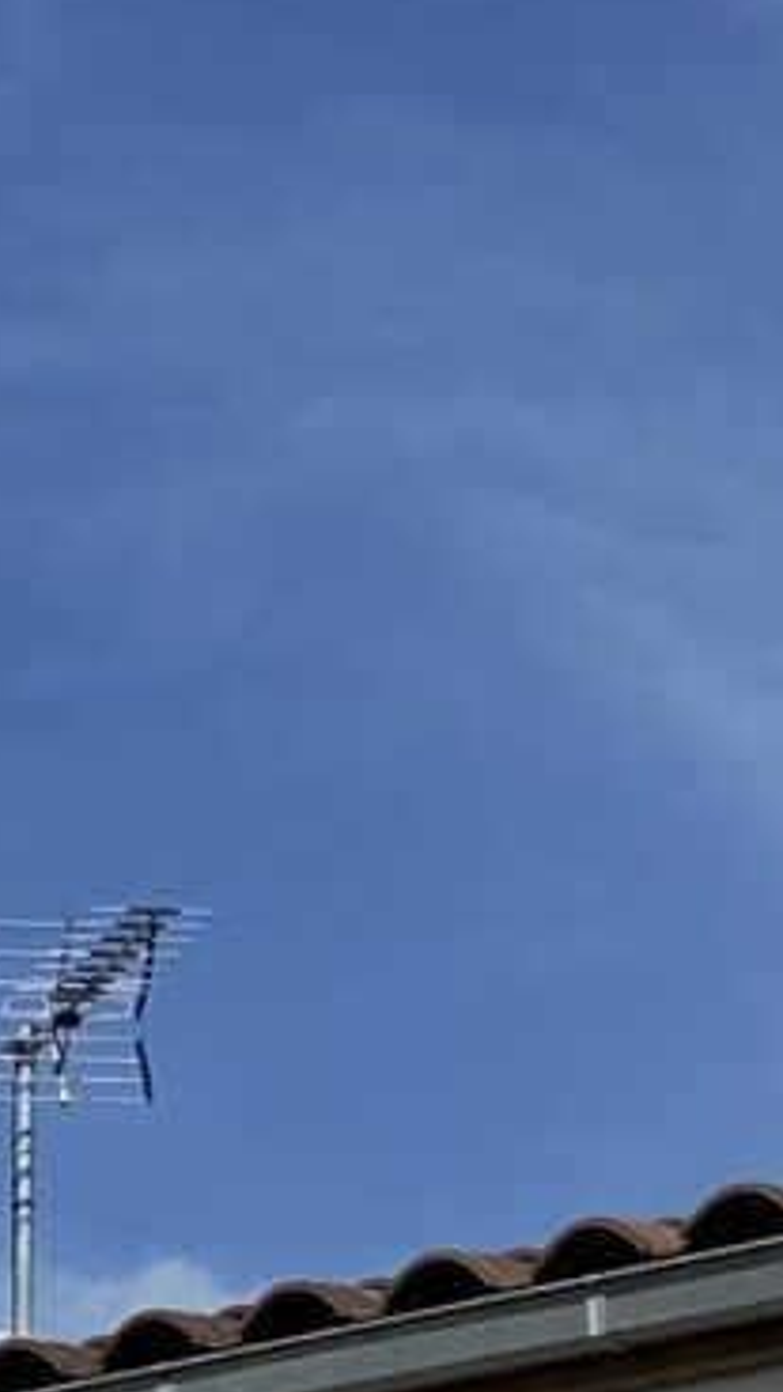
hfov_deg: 5.6
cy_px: 2879
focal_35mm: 182
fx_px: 6718
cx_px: -2512
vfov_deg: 10.7
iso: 80
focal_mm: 6.86
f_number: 1.78
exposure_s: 1/7576
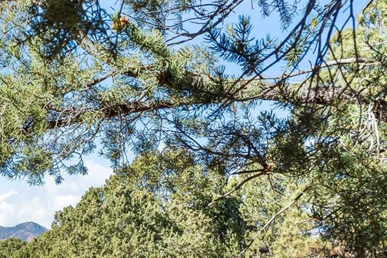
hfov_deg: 21.2
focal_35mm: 92
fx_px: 983
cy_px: 321
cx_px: -30
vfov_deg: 14.4
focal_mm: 34.2
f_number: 8
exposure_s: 1/80
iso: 400
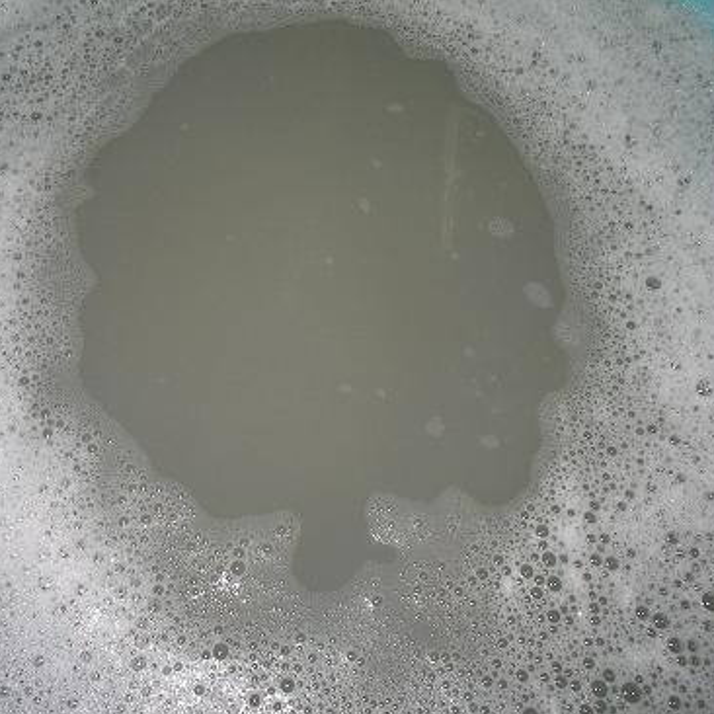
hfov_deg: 37.5
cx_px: 314
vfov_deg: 37.6
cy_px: 357
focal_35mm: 45
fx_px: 1050
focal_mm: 6
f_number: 7
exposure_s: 1/31.6
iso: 100
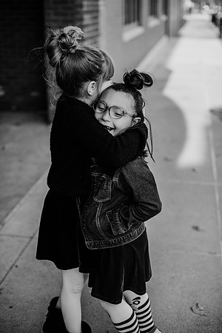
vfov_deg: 39.6
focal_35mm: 50
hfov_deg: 27.0
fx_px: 462
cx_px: 111
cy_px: 166
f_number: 2.2
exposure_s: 1/1600
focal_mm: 50
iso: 125
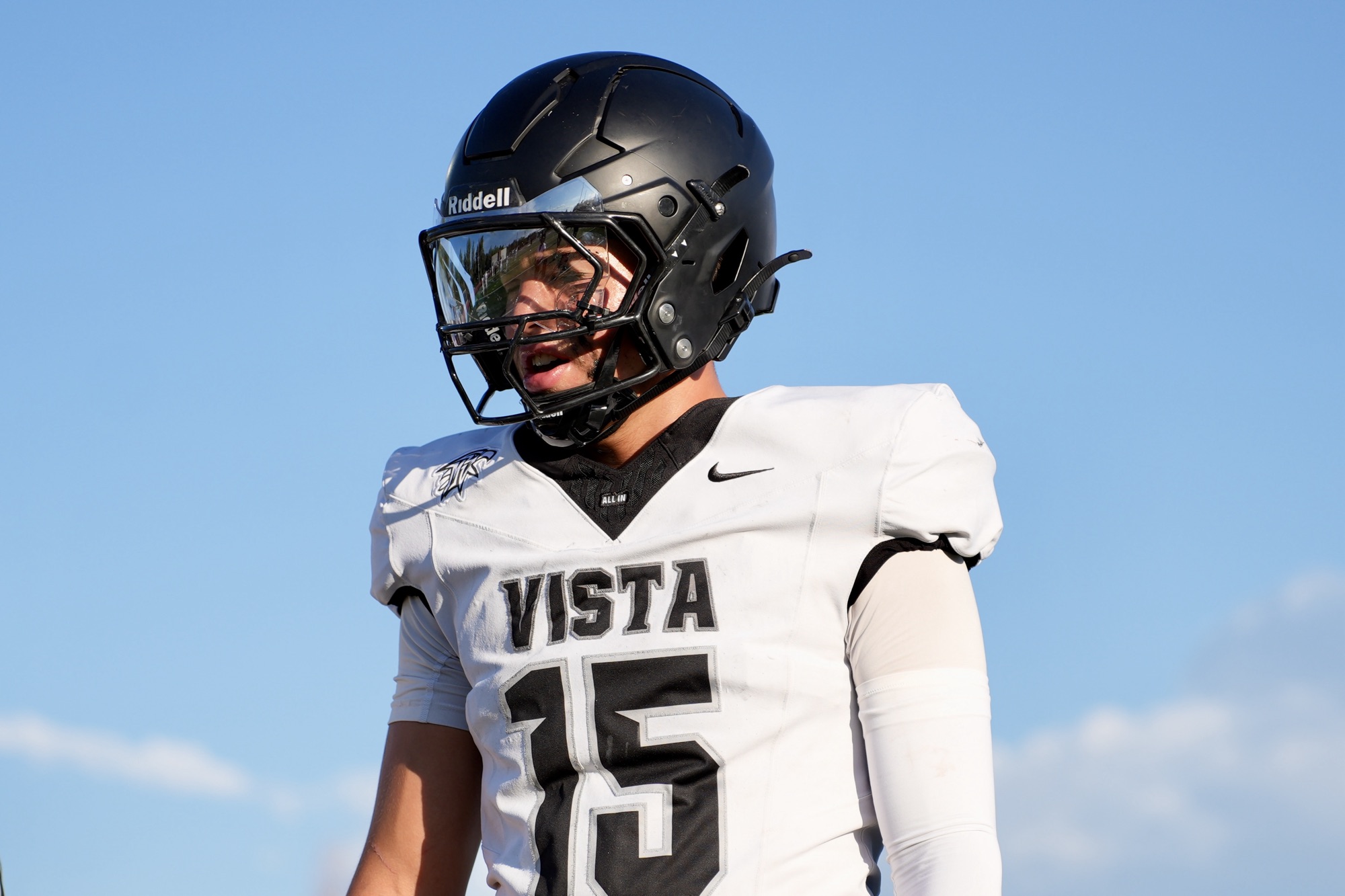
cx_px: 672
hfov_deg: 27.0
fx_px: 2802
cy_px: 448
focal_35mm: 75
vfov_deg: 18.2
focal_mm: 75
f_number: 2.8
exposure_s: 1/1250
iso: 100
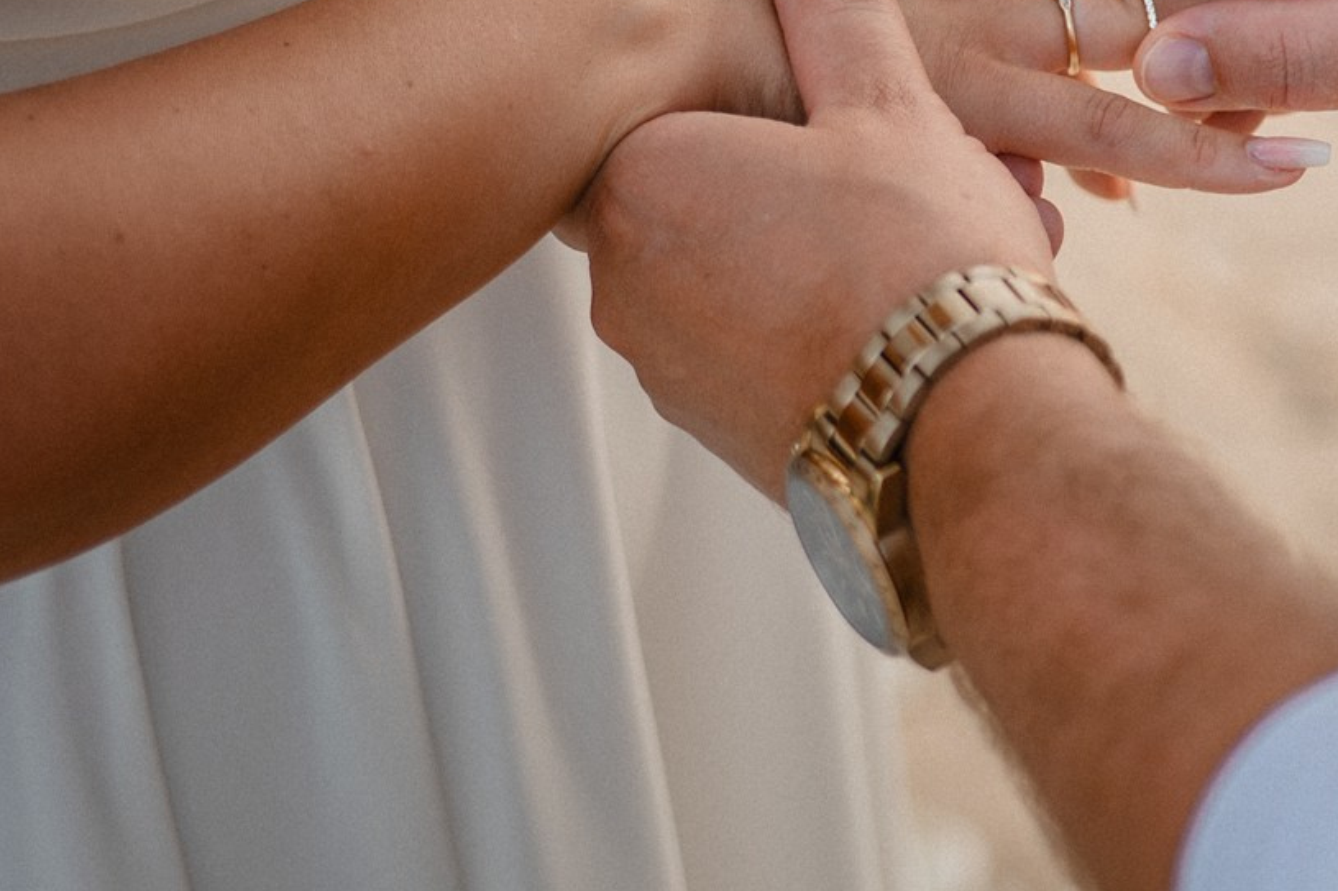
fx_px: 5871
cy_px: 98
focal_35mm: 158
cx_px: 624
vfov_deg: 8.7
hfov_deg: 13.0
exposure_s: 1/400
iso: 125
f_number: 2
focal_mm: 50
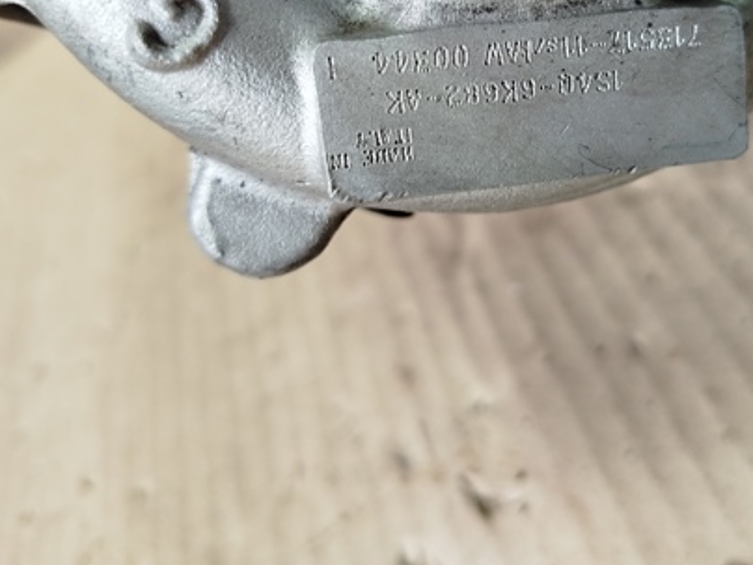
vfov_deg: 36.7
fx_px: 827
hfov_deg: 48.2
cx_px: 500
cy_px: 134
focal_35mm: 38
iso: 250
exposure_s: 1/33
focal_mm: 5.31
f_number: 1.7
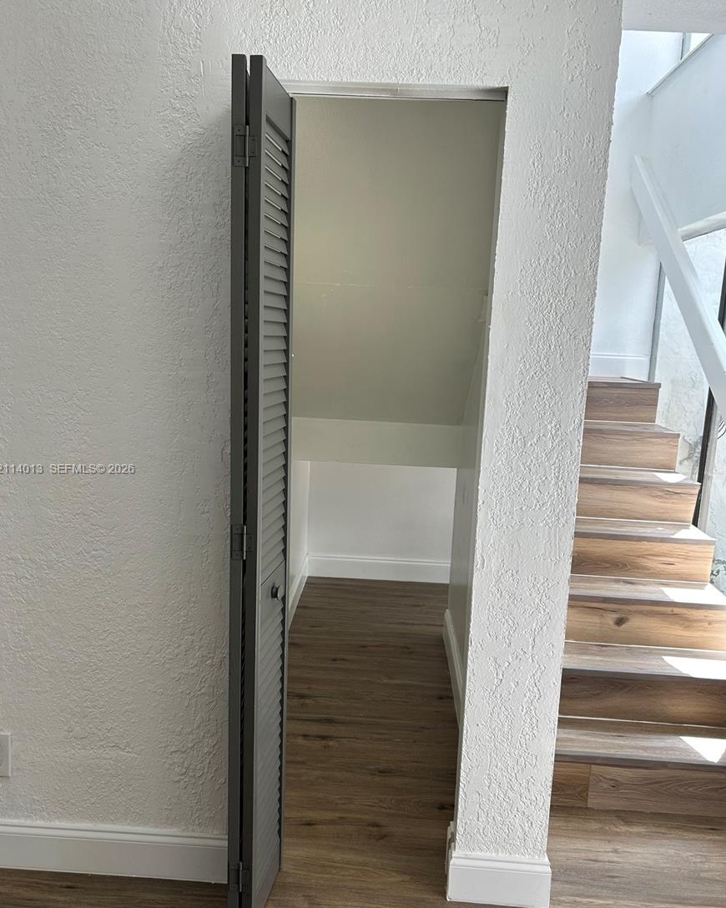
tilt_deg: -7.5
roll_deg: -2.5
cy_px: 470
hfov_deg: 51.5
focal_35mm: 28
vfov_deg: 62.2
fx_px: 752
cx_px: 355
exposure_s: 1/208
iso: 40
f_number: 1.5
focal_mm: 5.7
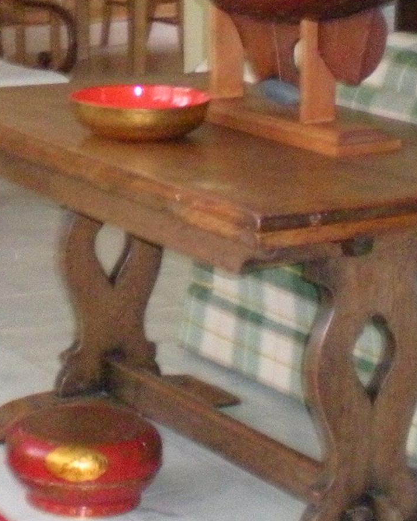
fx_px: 1912
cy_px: 51
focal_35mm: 124
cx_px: -56
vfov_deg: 15.3
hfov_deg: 12.2
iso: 590
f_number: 3.1
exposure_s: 1/60
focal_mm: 6.3
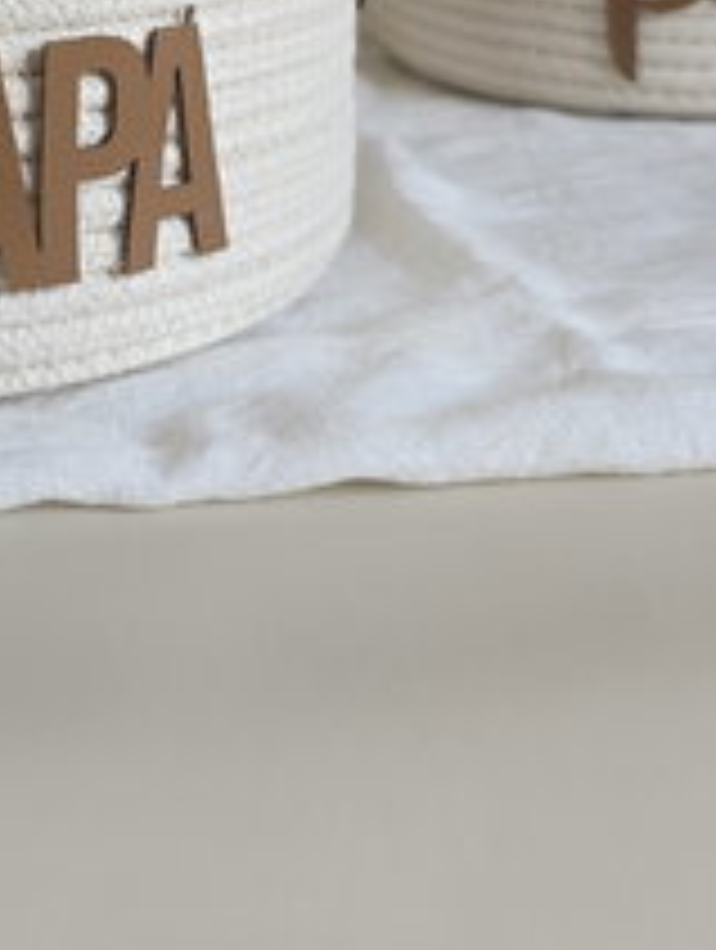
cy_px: -16
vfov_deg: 30.6
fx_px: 1595
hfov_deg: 25.0
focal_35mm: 58
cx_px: 176
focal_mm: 6.3
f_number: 1.7
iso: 64
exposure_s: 1/100
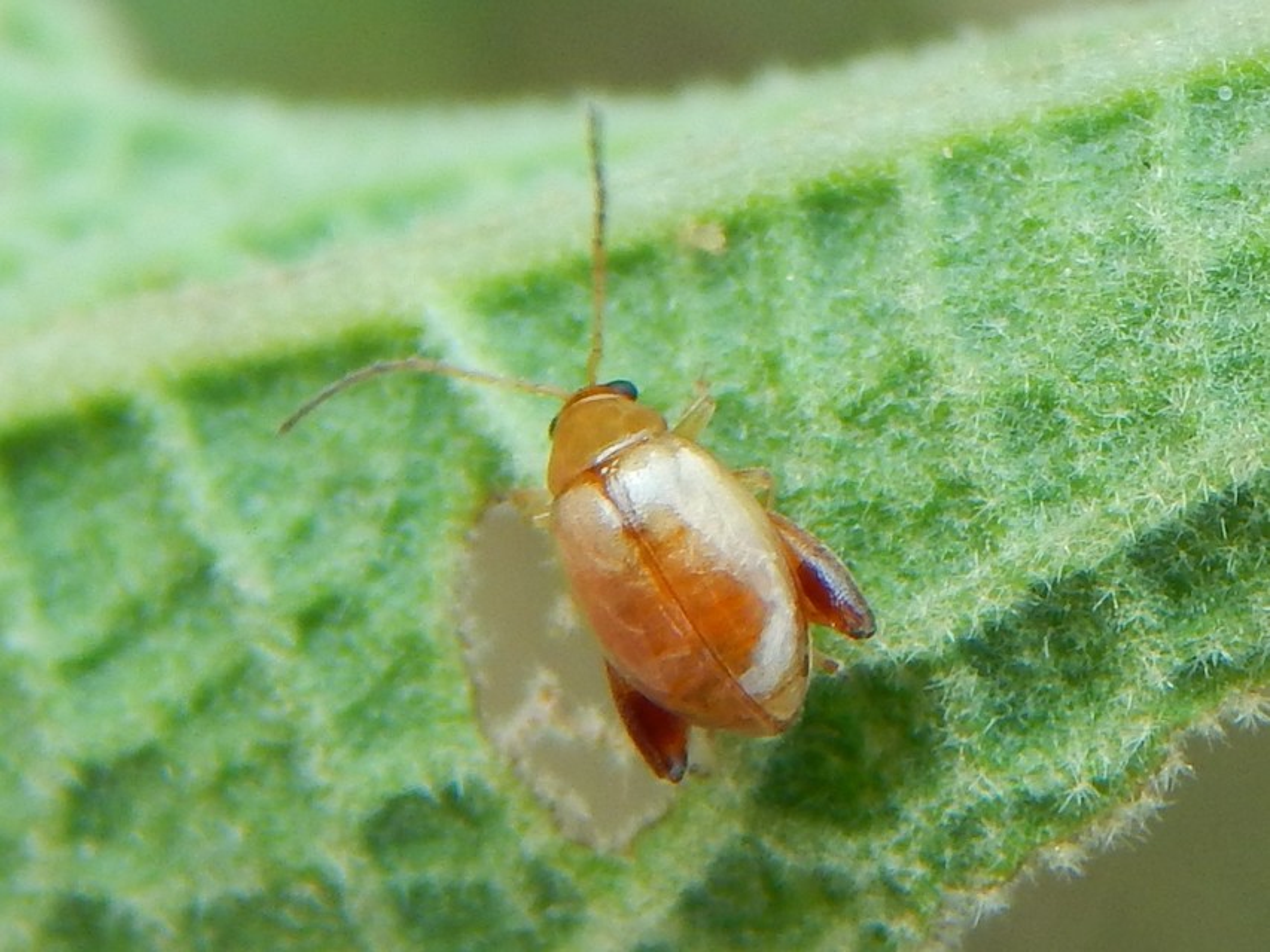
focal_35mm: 85
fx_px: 3119
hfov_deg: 23.0
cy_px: 476
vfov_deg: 17.4
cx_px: 635
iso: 125
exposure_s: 1/160
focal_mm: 15.3
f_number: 4.3
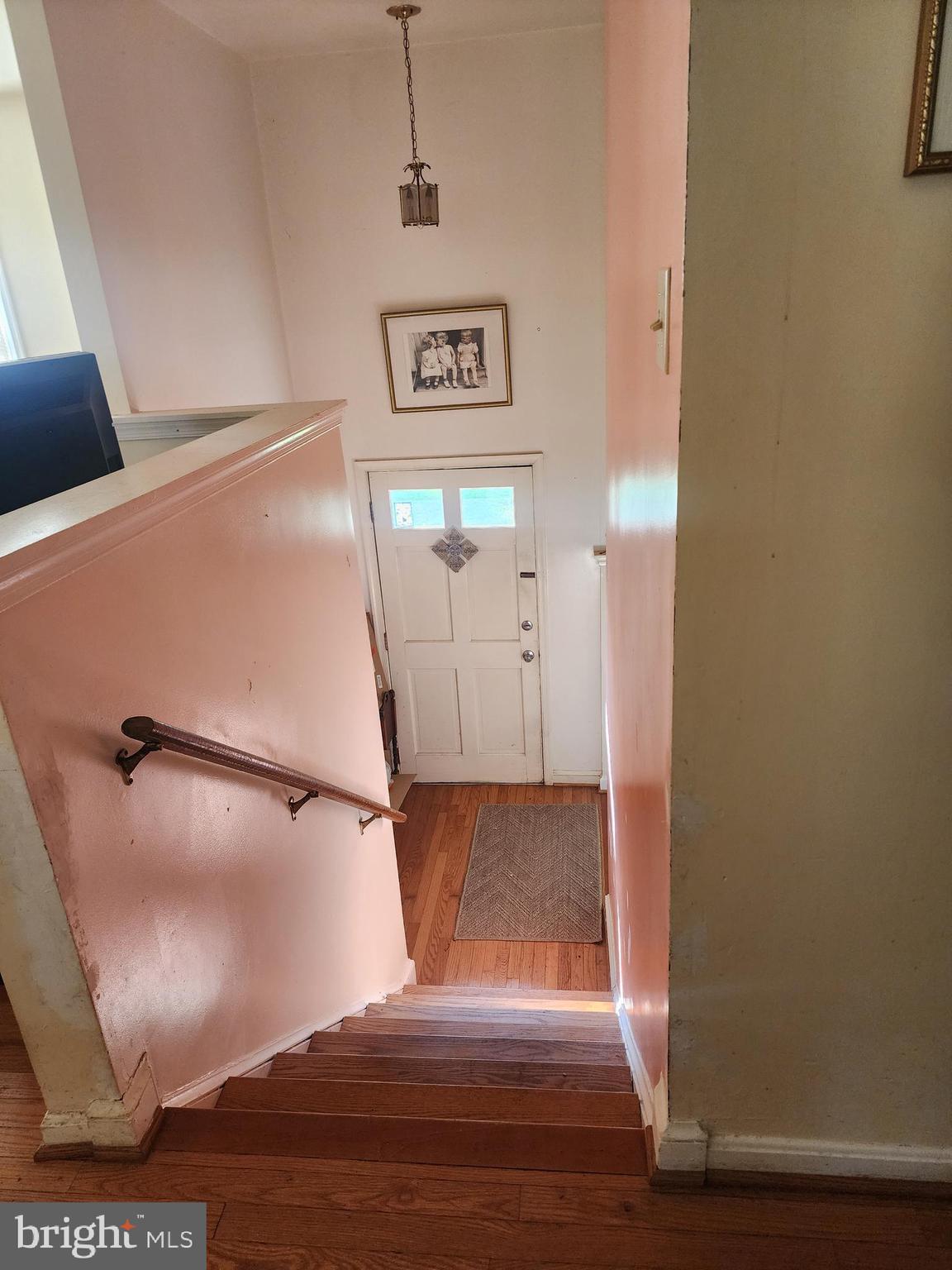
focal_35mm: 23
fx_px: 843
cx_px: 476
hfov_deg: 58.9
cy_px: 635
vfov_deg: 73.9
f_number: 1.8
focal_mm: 6.4
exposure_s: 1/120
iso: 250
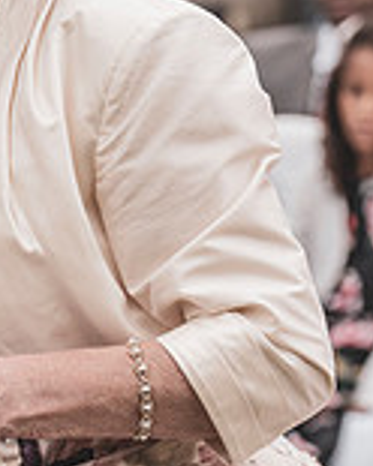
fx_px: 5920
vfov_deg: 4.5
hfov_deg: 3.6
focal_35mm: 429
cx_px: -325
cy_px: 549
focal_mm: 122
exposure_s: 1/320
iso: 250
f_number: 5.6
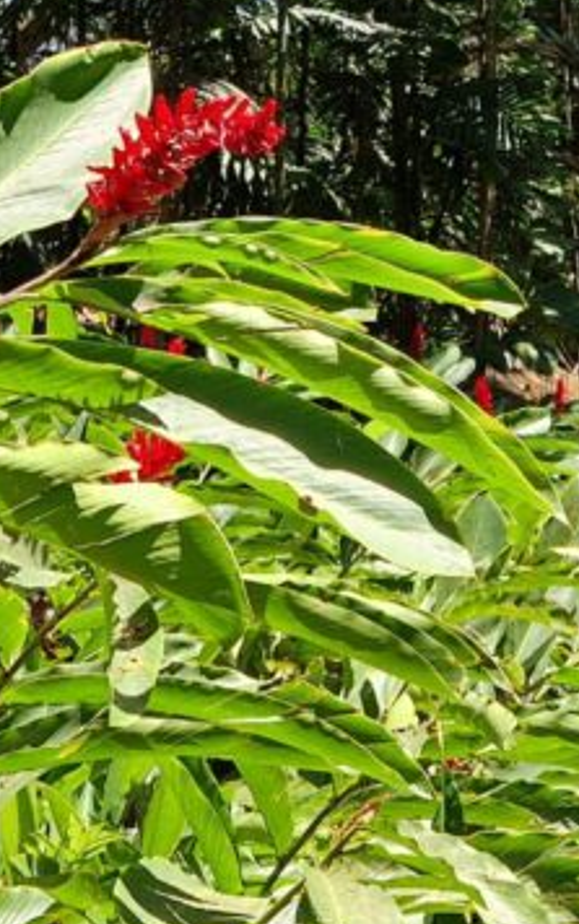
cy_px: -227
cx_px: 376
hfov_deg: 14.7
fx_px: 2243
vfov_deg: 21.4
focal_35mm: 89
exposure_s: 1/323
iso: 50
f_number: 1.8
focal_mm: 5.4
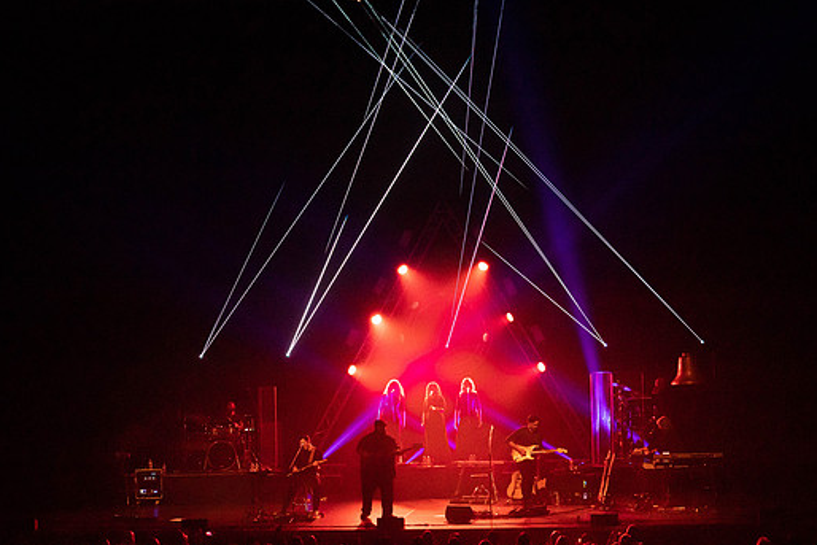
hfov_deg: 25.7
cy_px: 279
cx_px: 381
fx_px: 1793
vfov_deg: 17.3
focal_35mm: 79
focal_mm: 70
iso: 8000
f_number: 5.6
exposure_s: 1/250
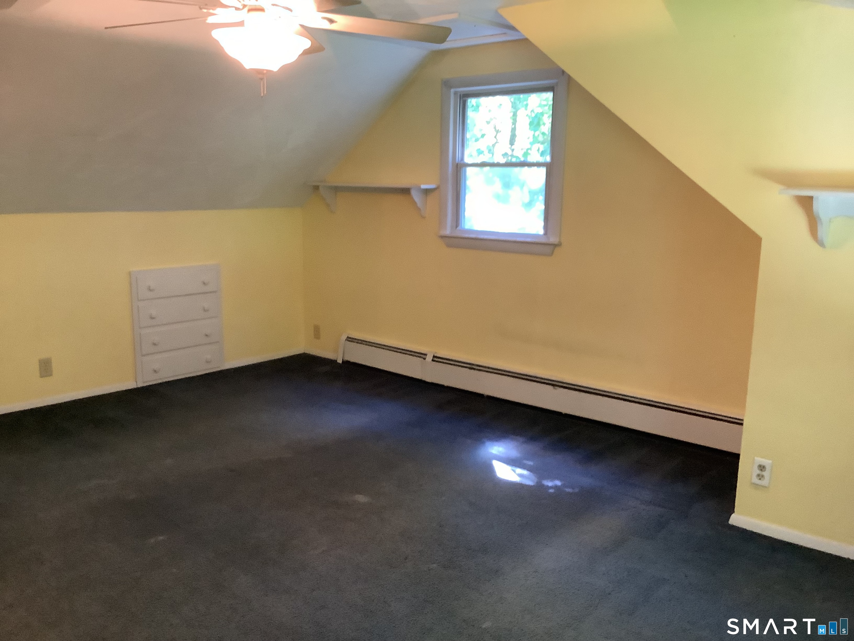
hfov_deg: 58.4
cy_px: 320
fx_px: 765
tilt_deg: -12.3
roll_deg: +0.1
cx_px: 427
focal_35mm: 31
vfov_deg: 45.4
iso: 400
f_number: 2.4
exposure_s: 1/40
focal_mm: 3.3
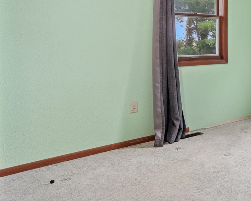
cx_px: 308
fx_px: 290
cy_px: 42
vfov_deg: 37.0
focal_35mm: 39
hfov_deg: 35.6
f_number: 5
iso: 400
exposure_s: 1/50
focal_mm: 16
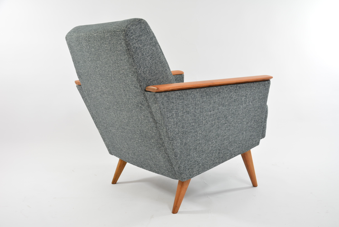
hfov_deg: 49.5
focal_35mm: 39
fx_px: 368
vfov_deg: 34.3
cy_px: 114
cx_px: 170
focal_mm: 26
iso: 400
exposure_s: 1/60
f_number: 5.6
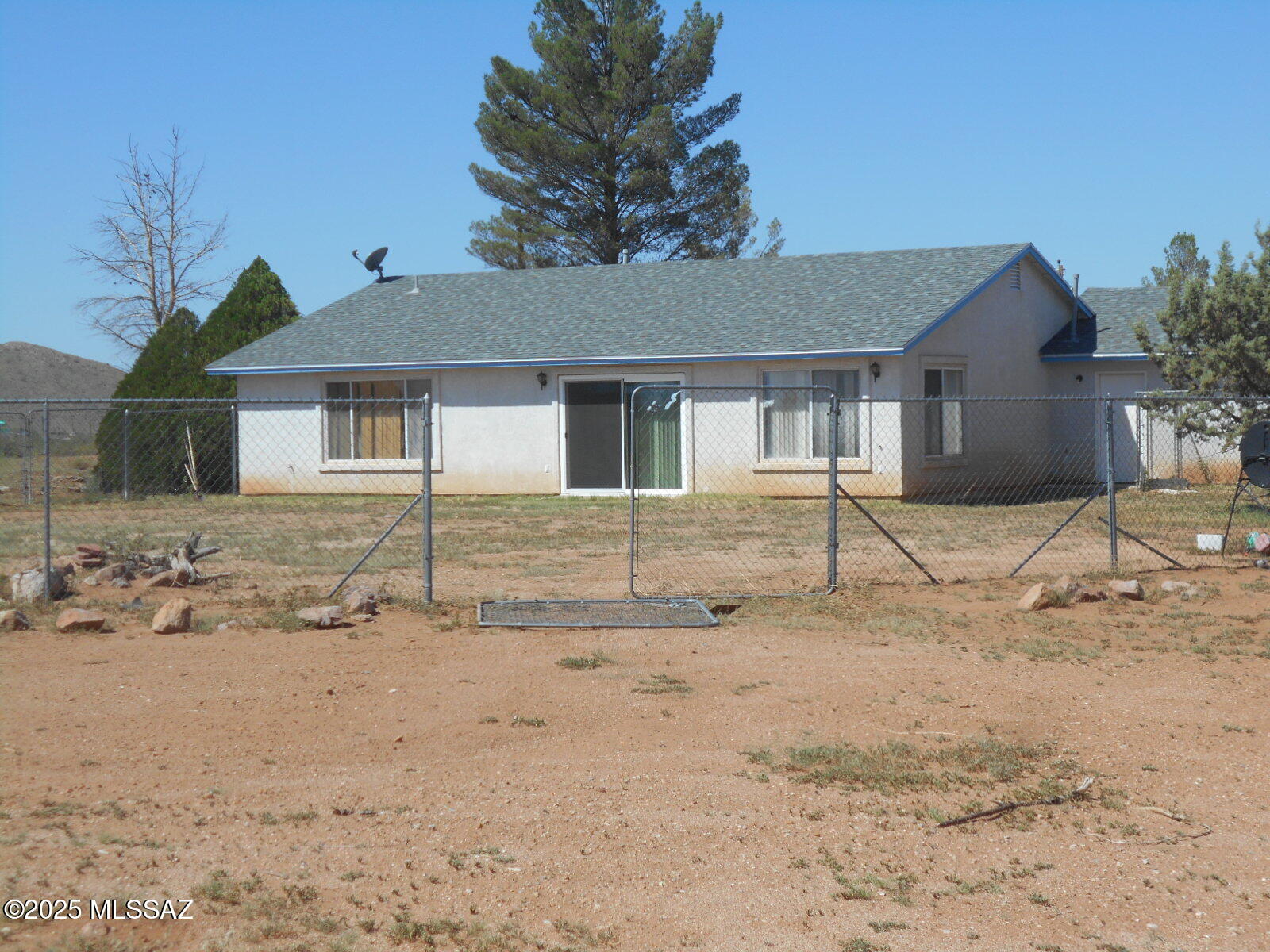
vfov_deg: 22.6
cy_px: 476
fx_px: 2385
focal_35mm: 65
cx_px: 635
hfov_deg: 29.8
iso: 80
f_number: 5.3
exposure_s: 1/640
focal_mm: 11.6
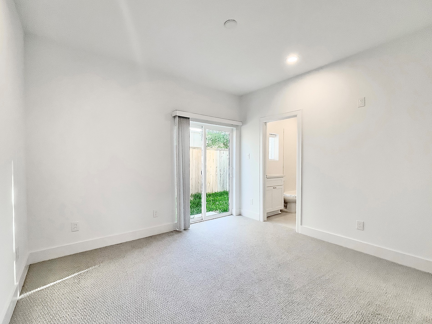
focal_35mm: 14
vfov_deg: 85.7
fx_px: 175
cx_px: 215
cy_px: 164
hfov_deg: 102.1
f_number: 2.4
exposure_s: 1/120
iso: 125
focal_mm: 1.54
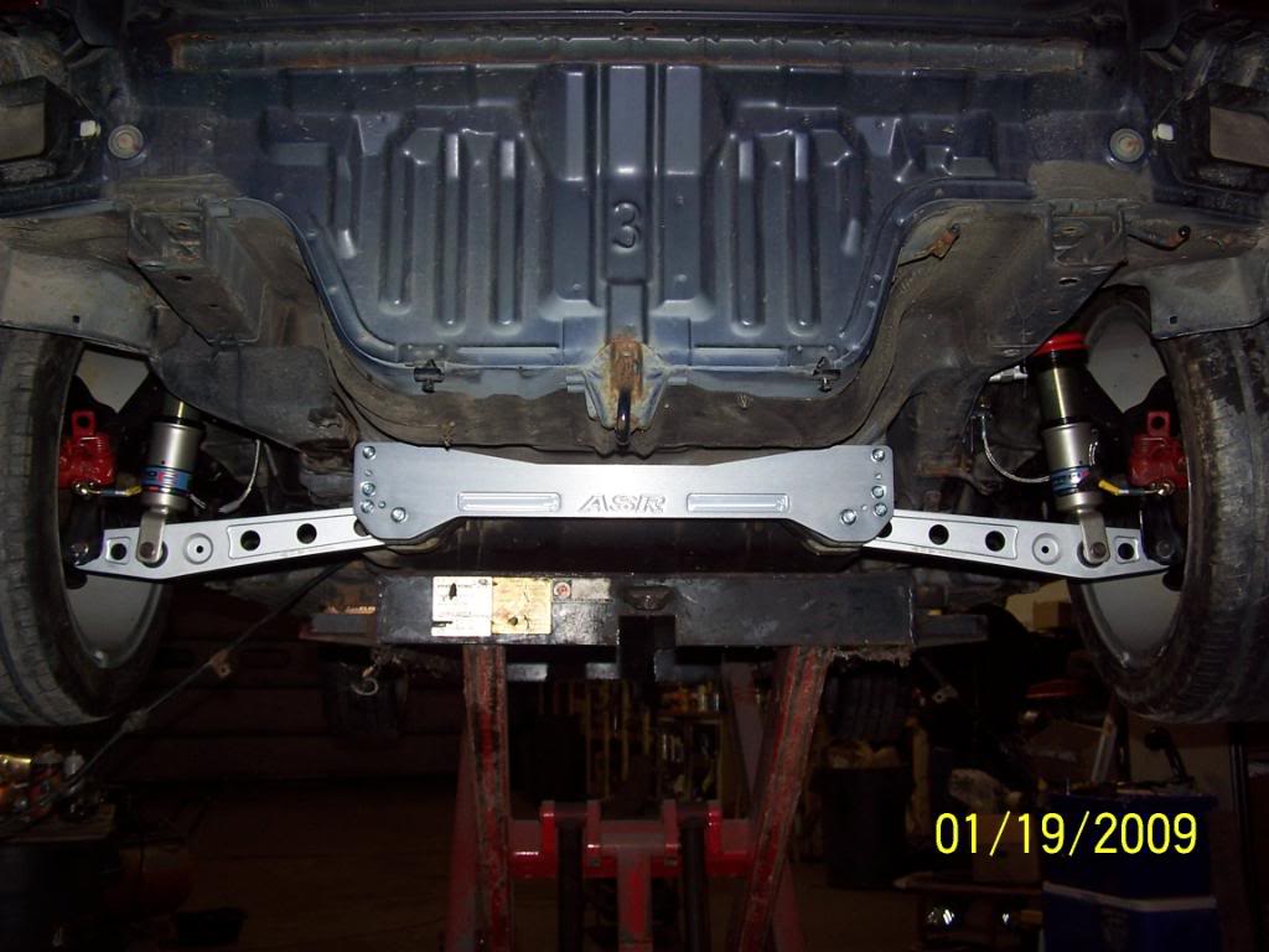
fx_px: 1466
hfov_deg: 46.8
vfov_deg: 36.0
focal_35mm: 40
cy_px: 476
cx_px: 634
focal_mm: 6.7
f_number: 2.8
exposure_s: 1/60
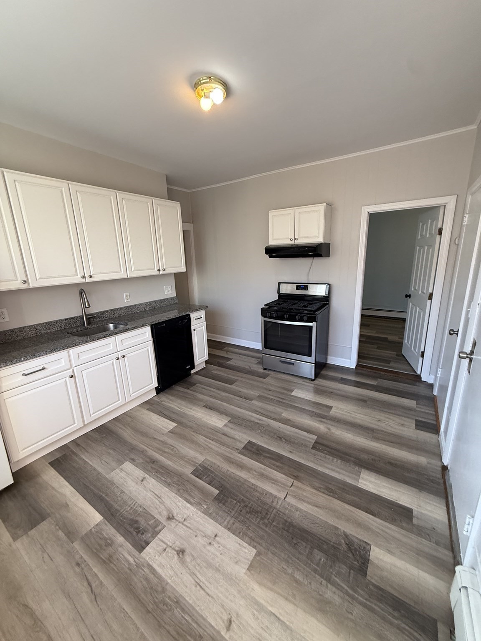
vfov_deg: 102.1
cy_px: 320
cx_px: 240
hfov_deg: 85.7
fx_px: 259
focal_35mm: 14
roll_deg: +1.7
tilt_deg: -16.8
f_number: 2.2
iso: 200
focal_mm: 2.22
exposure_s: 1/120
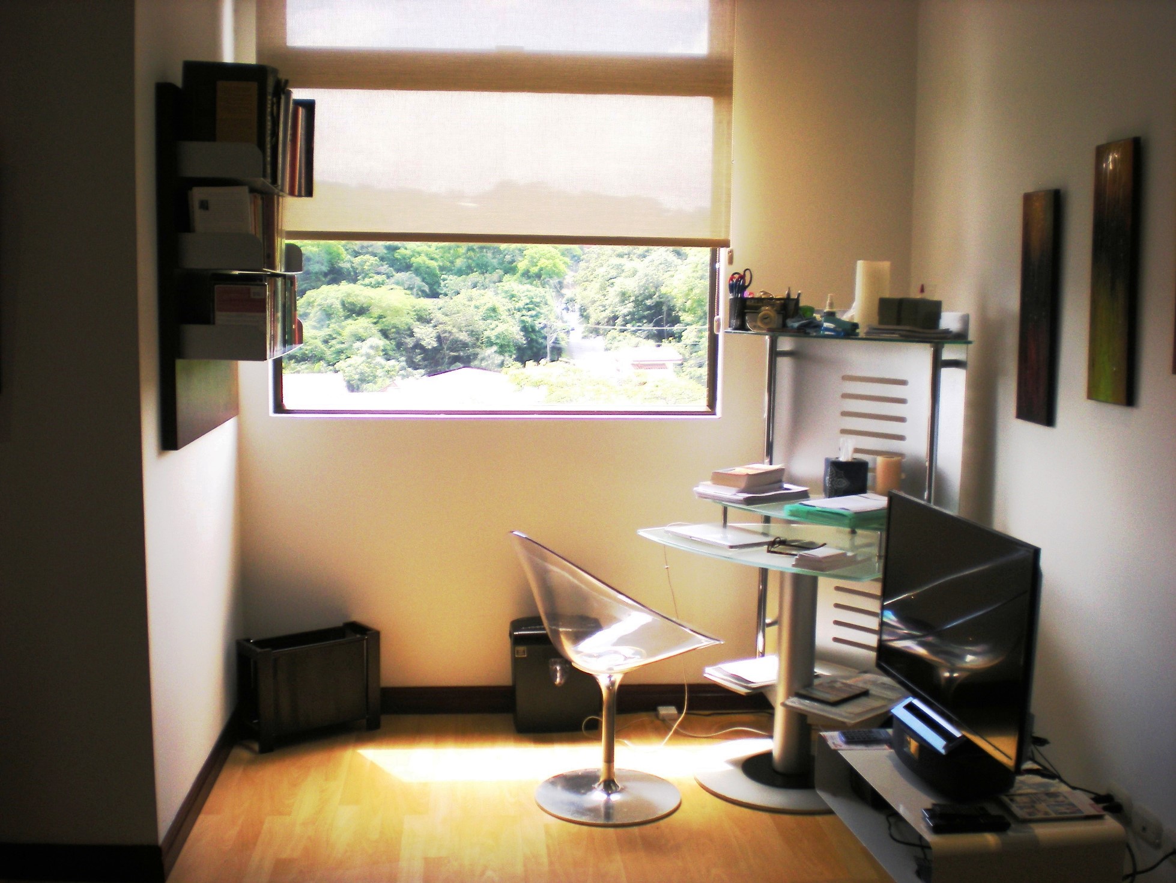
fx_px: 1291
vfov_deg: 37.7
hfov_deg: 49.0
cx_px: 588
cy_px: 442
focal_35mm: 38
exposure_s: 1/90.6
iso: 64
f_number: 3.1
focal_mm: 6.3
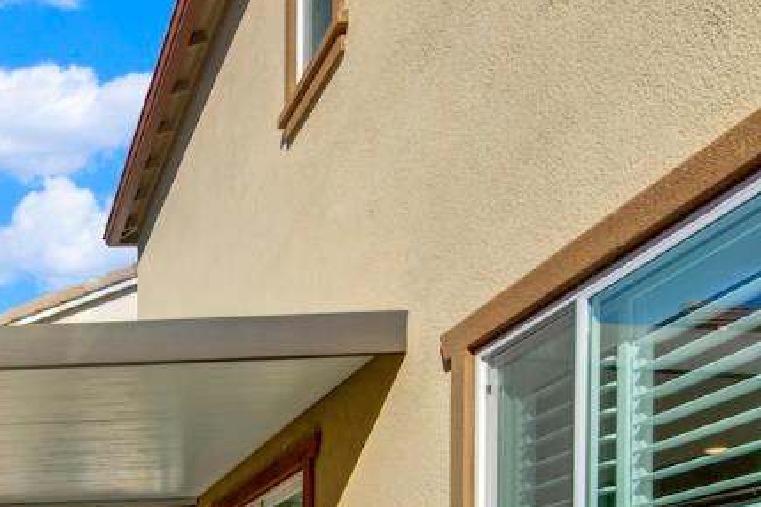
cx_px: -35
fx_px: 1036
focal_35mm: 49
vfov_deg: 23.9
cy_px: 677
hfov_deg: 35.6
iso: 100
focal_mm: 14
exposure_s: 1/80
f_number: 14
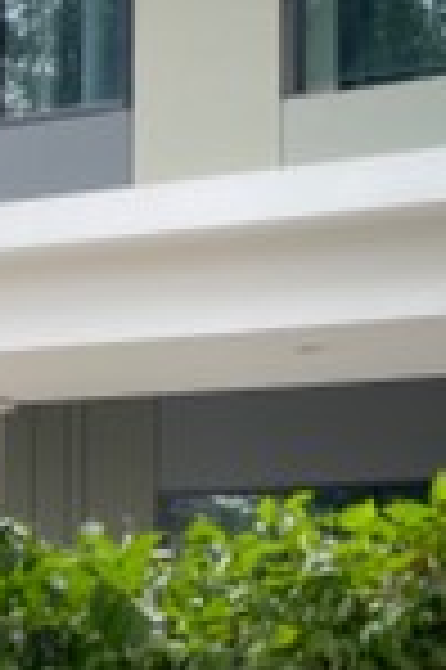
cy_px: 427
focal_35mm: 87
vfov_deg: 23.3
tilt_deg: +9.6
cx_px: 104
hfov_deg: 15.6
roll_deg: -1.5
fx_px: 1620
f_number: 1.6
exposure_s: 1/483
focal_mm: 4.2
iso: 32
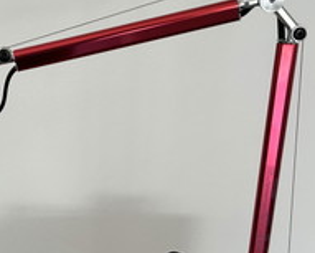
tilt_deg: -22.7
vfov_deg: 22.3
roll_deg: -1.3
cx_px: 86
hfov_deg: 27.6
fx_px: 634
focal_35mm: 68
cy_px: 189
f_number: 1.5
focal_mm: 5.7
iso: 50
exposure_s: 1/121
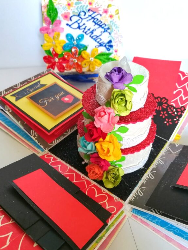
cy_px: 128
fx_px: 195
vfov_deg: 65.3
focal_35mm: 27
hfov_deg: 51.4
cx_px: 96
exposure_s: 1/33.3
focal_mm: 3.83
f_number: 2.2
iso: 100
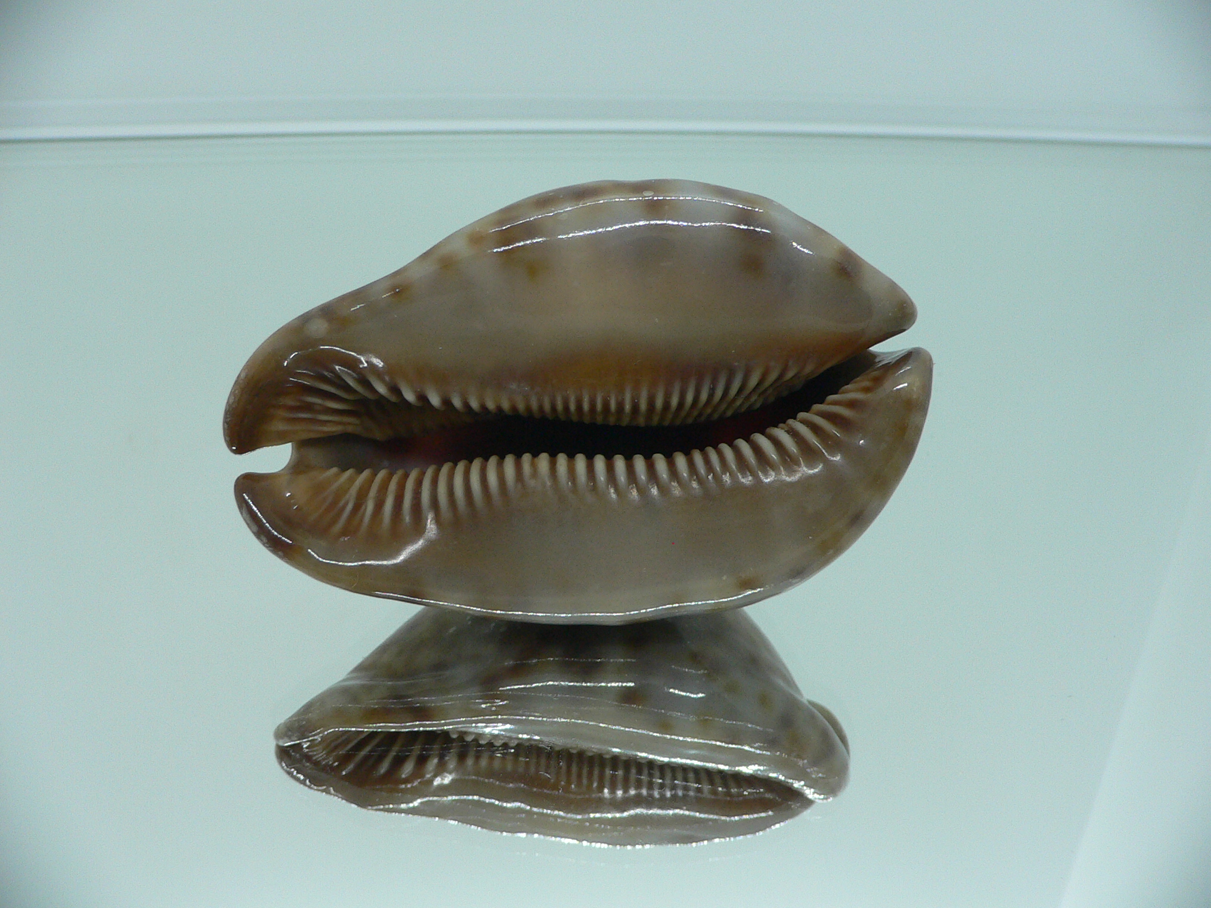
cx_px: 606
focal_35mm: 35
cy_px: 454
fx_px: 1224
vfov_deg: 40.7
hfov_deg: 52.6
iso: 150
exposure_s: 1/60
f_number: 2.8
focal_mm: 4.6
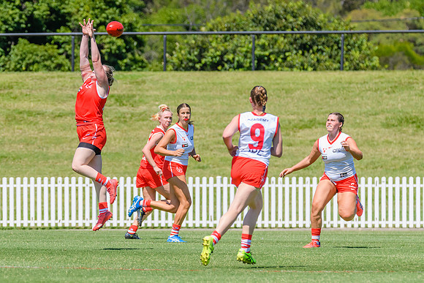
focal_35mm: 628
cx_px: 158
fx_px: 7401
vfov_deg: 2.2
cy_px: 150
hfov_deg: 3.3
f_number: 9
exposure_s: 1/2000
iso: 800
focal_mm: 350
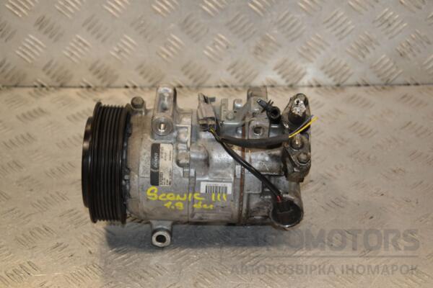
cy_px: 144
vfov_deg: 17.5
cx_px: 216
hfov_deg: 26.0
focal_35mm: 78
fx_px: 938
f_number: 6.3
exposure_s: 1/200
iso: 800
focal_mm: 52
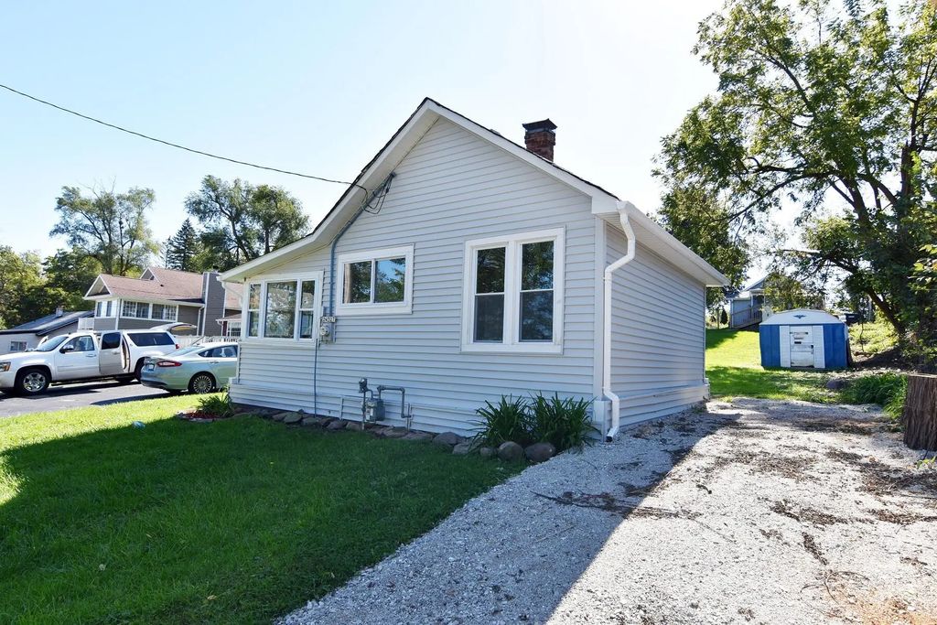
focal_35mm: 20
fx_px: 508
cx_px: 468
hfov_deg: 85.4
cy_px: 312
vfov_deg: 63.2
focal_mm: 13
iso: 100
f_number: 8
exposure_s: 1/200
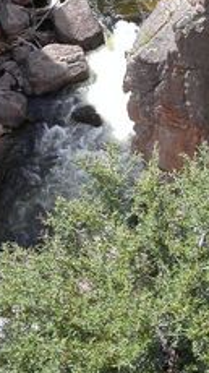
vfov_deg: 29.0
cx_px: 39
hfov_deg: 16.6
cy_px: 104
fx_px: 711
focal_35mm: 72
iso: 100
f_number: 8
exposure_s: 1/90
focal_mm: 7.8
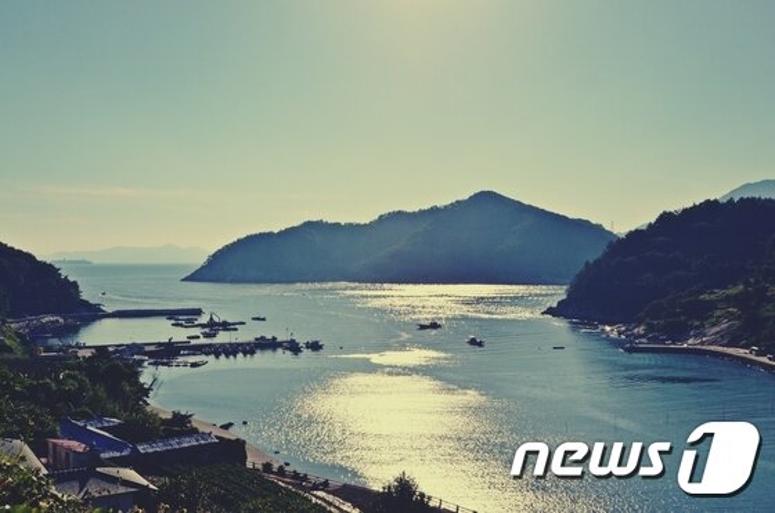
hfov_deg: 53.2
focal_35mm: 36
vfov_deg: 36.7
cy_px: 256
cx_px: 388
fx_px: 773
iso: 1250
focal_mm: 24
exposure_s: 1/5000
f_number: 10
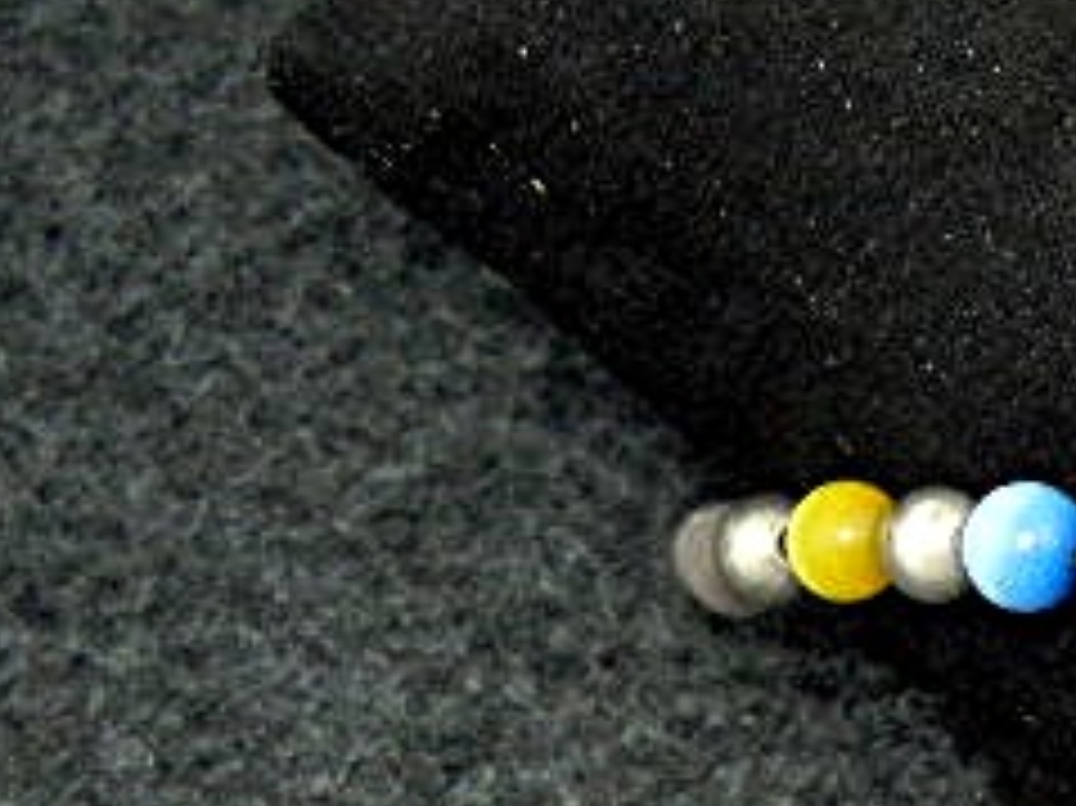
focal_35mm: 158
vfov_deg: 9.4
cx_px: 1342
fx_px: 4909
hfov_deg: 12.2
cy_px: 432
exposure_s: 1/30
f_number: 4
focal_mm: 10.6
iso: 800
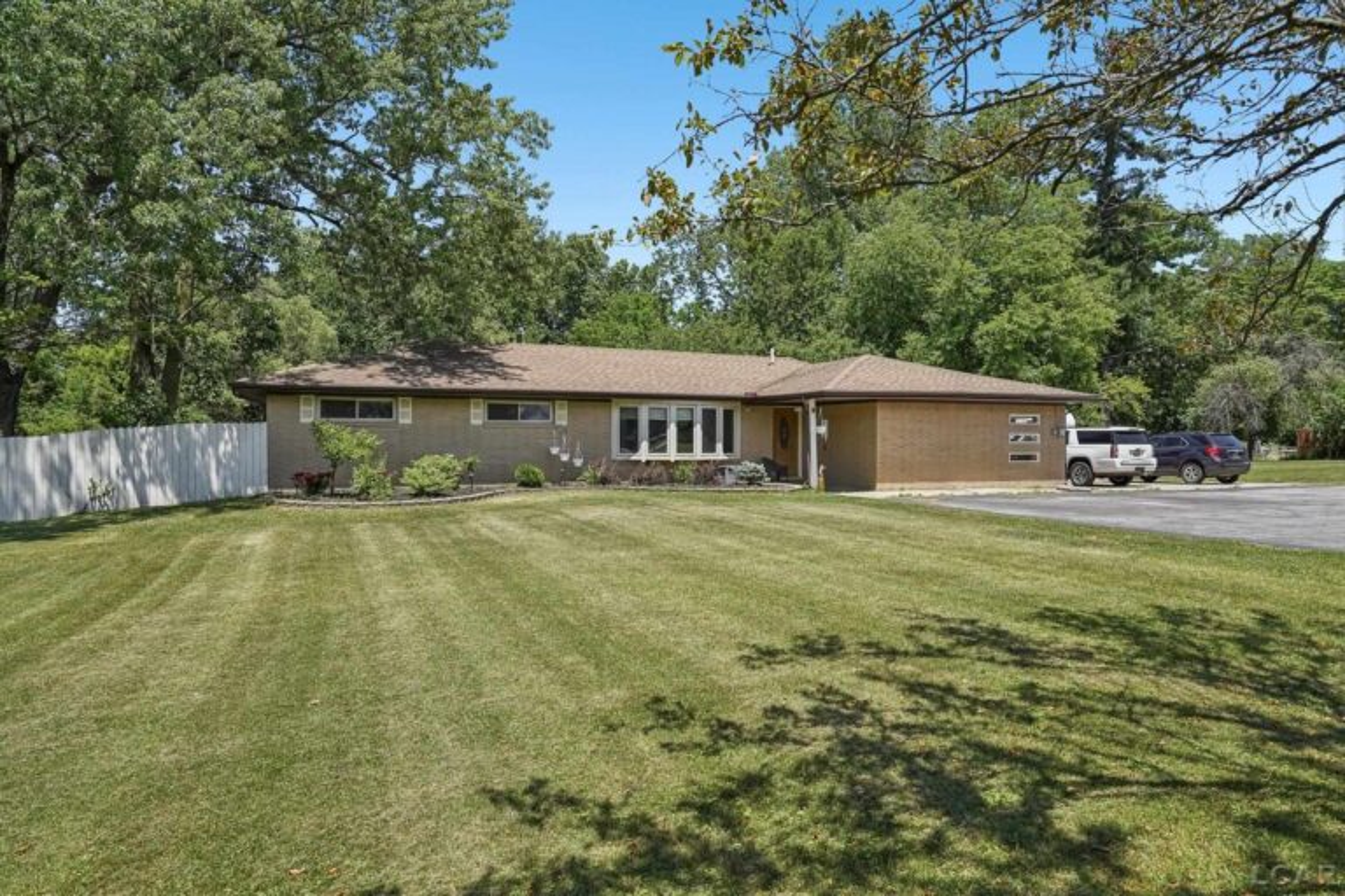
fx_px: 859
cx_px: 672
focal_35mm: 23
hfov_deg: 76.1
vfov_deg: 55.1
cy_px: 448
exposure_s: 1/640
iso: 400
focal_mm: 23
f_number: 8
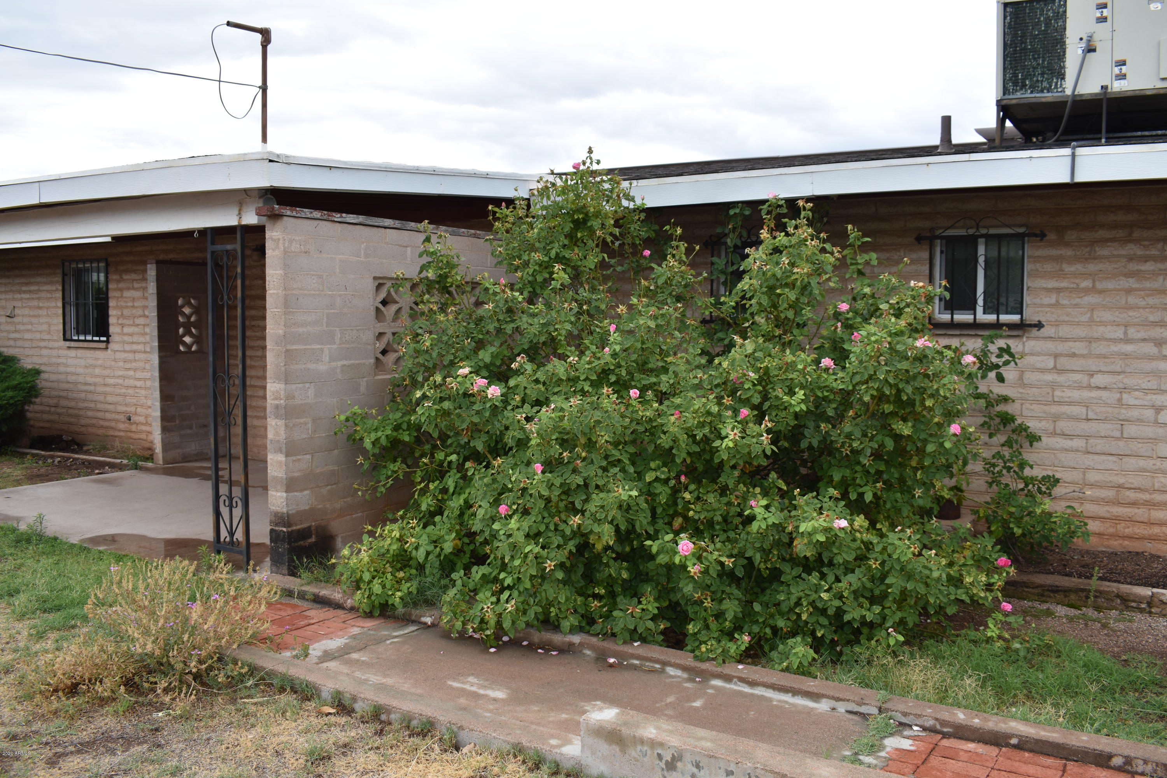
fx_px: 972
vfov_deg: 43.6
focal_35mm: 30
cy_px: 389
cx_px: 584
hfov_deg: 61.9
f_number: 7.1
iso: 100
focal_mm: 20
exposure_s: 1/200
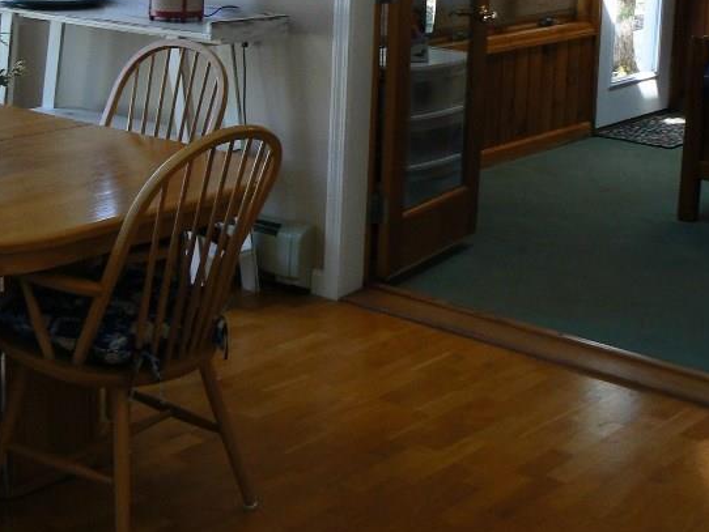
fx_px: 1393
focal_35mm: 68
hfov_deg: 27.9
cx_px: 139
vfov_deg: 21.3
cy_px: 88
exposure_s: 1/50
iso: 80
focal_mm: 6
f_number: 3.2
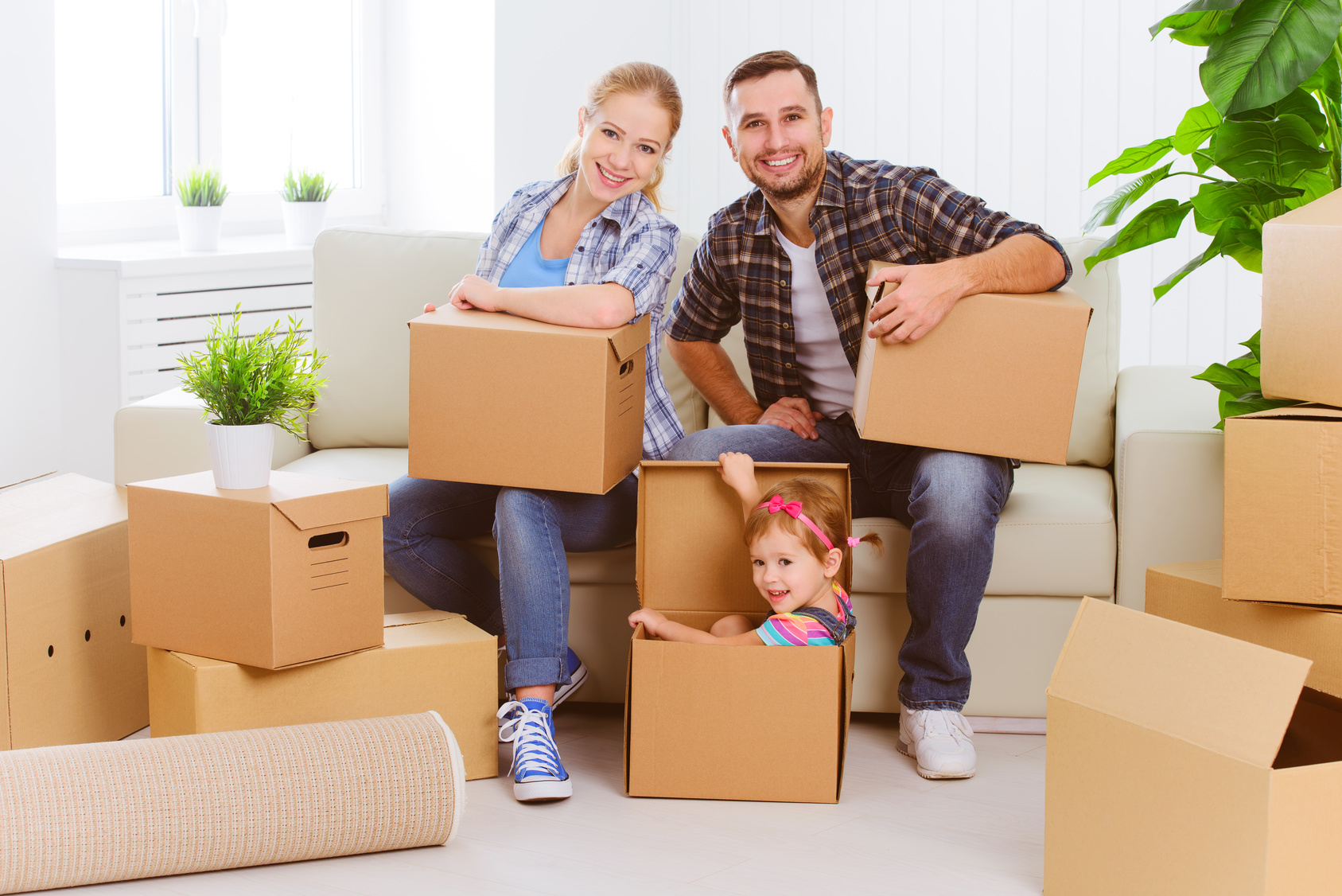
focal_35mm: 70
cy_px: 448
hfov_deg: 28.8
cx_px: 671
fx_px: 2610
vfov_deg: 19.5
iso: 100
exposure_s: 1/200
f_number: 6.3
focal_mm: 70
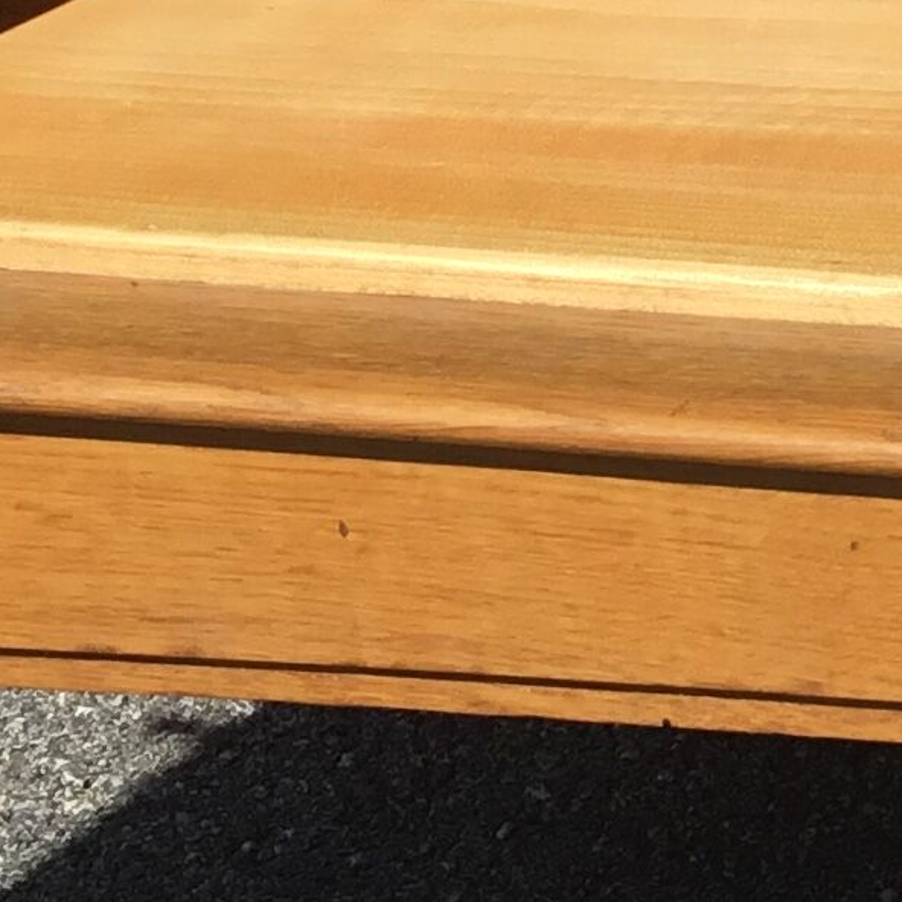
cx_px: 1121
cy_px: 78
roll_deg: +3.0
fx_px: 4452
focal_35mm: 151
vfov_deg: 11.5
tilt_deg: -18.3
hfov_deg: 11.3
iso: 25
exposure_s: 1/1404
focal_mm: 3.3
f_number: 2.4
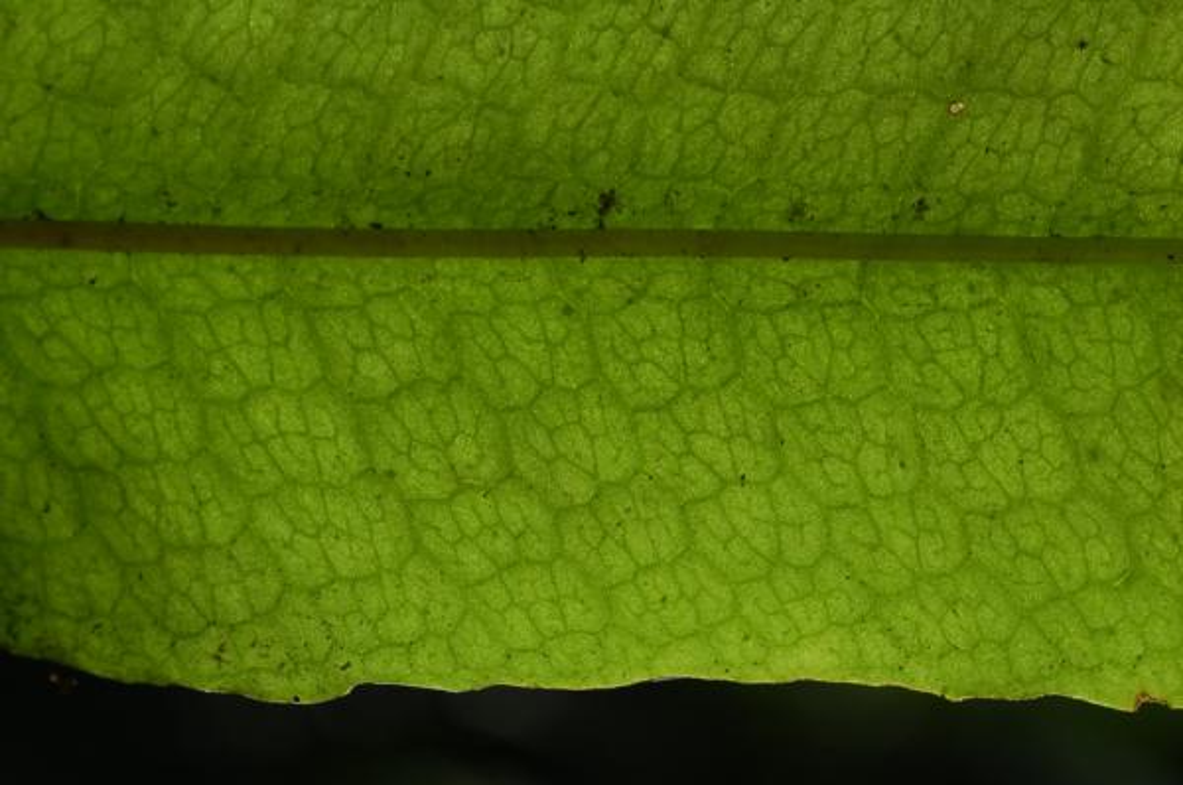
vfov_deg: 15.1
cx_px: 592
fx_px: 2953
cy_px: 392
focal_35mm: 90
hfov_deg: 22.7
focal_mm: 60
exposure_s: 1/320
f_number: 10
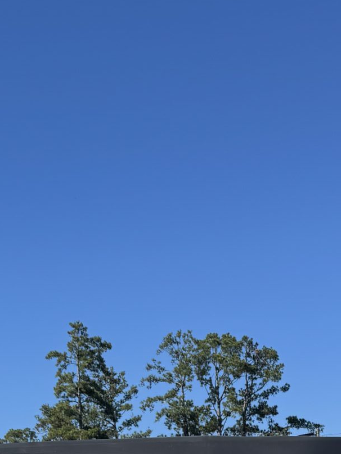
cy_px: 626
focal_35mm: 76
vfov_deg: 22.3
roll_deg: +2.5
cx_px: 224
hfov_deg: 19.3
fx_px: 998
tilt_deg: -3.0
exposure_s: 1/3597
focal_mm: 6.76
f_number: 1.78
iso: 80
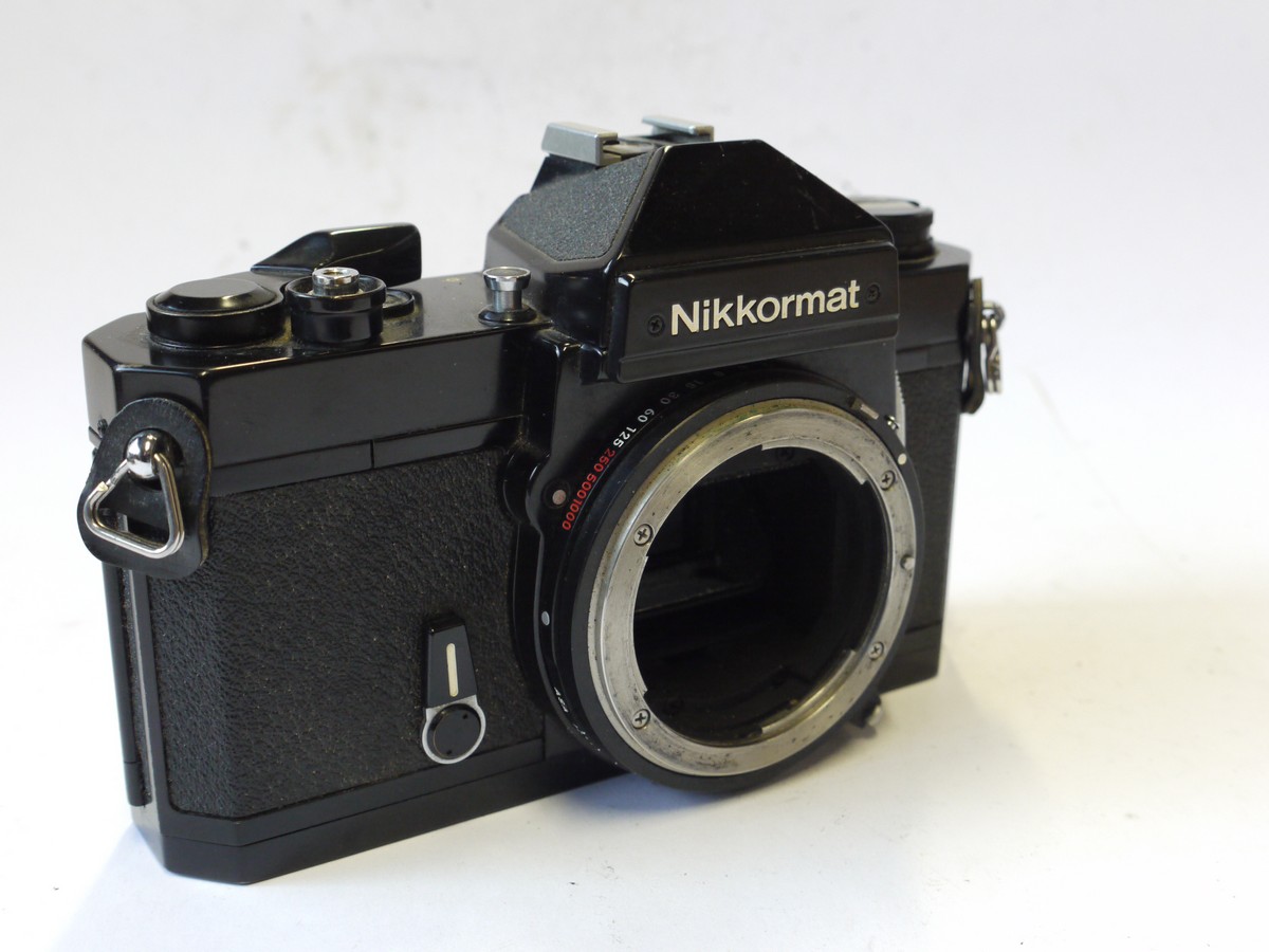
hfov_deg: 41.2
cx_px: 634
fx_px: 1686
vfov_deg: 31.5
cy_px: 476
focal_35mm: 46
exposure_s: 1/40
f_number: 7.1
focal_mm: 23
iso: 800
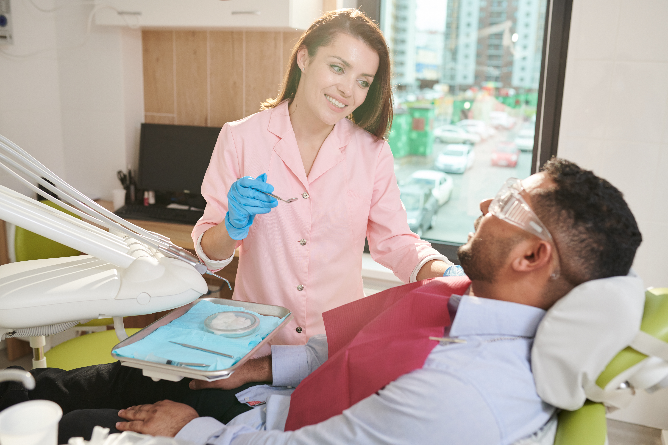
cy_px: 222
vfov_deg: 37.9
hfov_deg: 54.4
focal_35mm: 35
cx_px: 334
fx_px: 649
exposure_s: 1/160
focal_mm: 35
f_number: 3.5
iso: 500
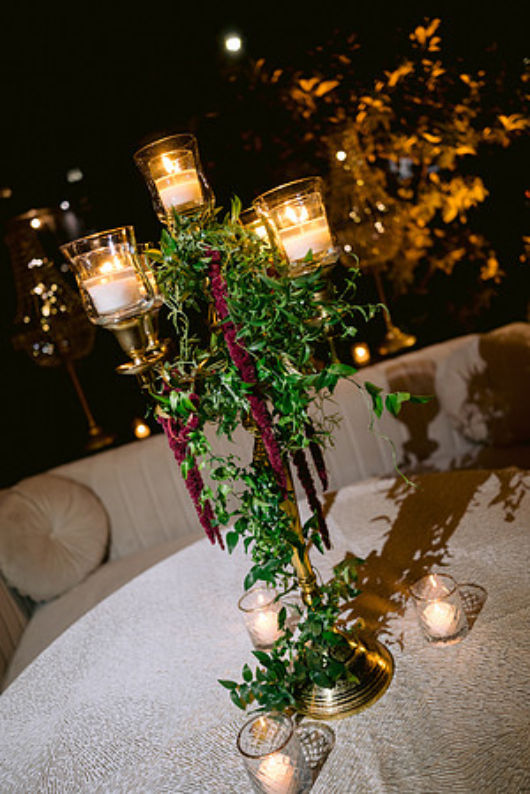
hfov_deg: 46.4
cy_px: 397
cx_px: 265
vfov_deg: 65.5
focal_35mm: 28
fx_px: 618
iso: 800
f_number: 2.8
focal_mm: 28
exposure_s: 1/80
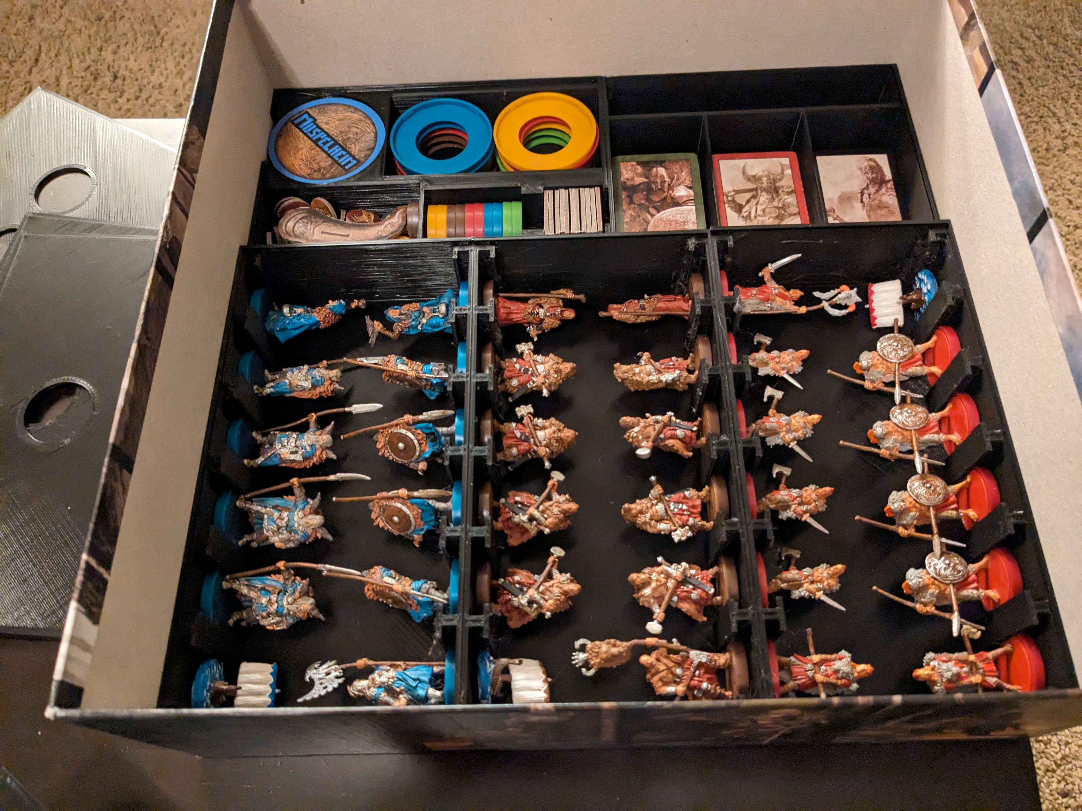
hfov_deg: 65.3
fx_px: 844
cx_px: 541
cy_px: 406
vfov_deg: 51.4
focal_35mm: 27
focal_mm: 4.38
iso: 1403
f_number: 1.73
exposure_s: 1/24
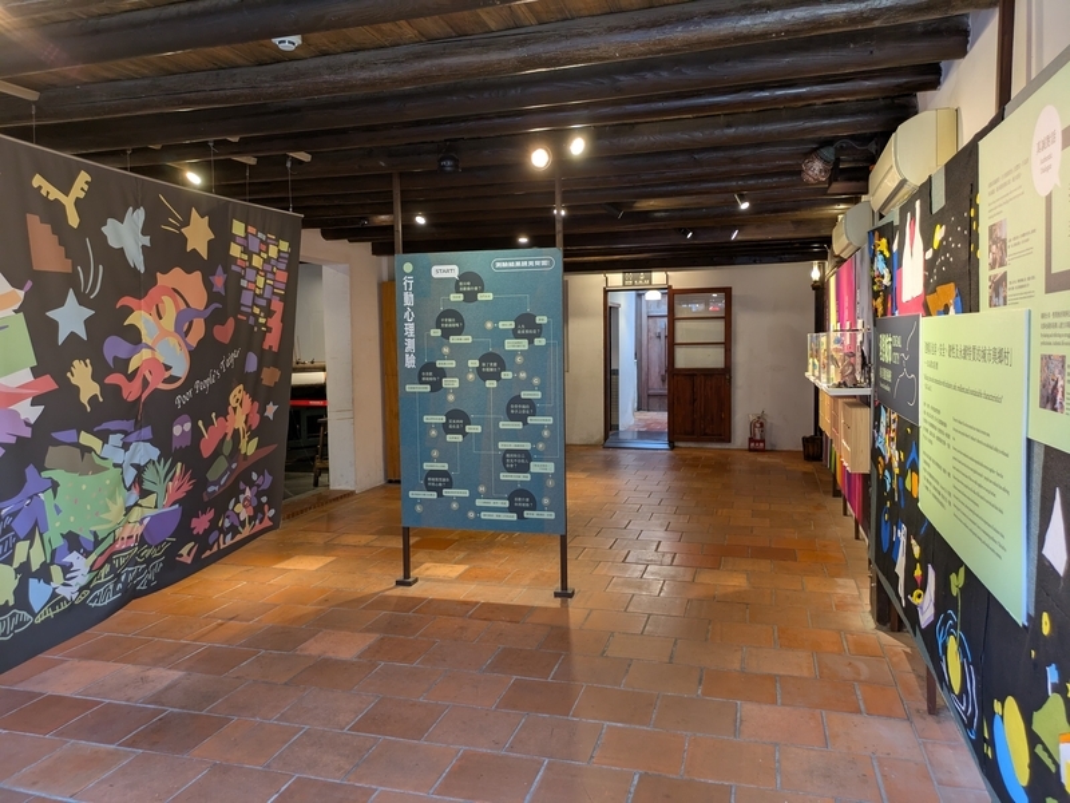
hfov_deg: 69.4
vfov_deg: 54.9
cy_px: 402
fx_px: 773
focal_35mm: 25
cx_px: 535
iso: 257
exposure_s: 1/120
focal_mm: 5.43
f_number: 1.89
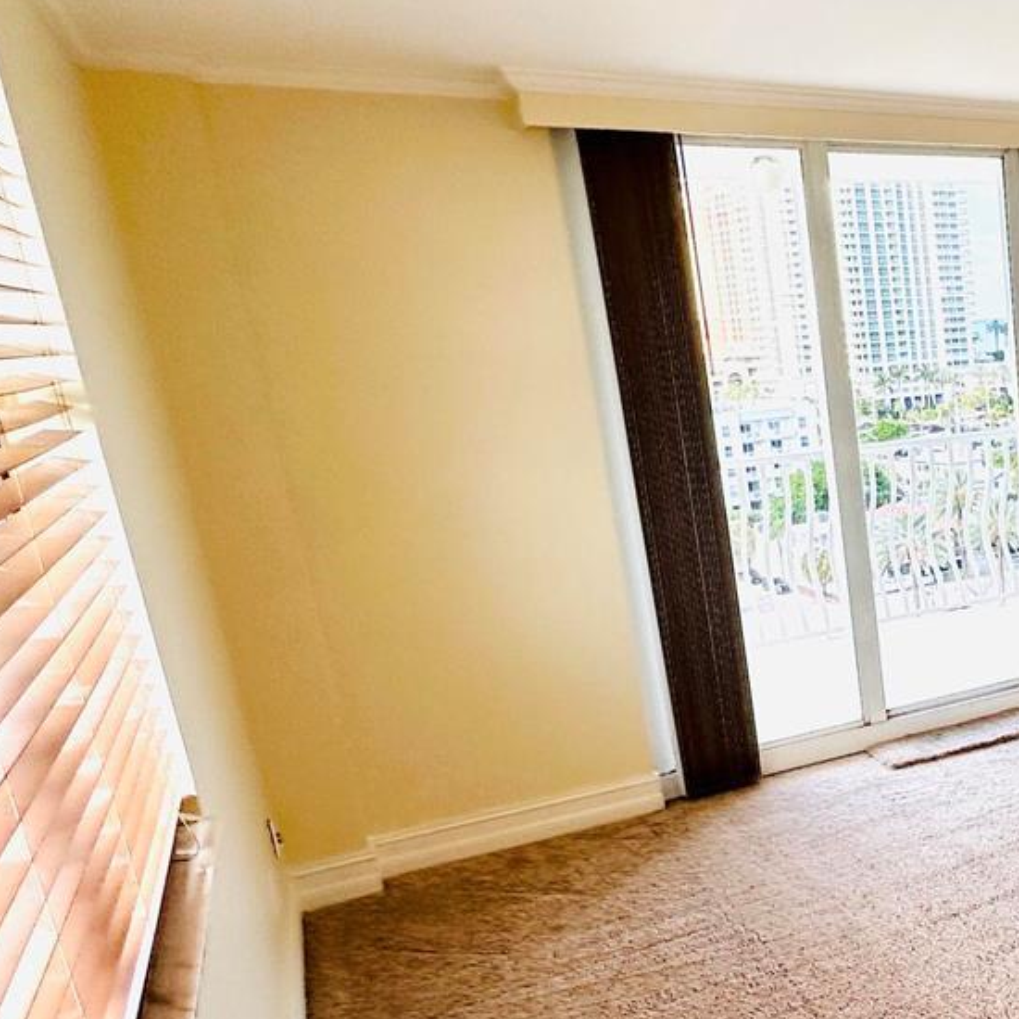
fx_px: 1199
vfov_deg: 45.7
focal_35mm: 36
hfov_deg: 37.7
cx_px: 1145
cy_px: 632
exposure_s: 1/221
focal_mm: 2.22
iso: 40
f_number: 2.2
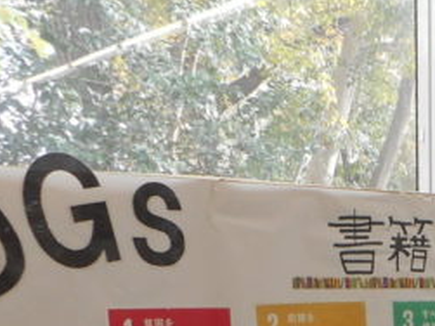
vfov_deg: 13.1
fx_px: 1281
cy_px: 593
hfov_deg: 17.1
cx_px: 688
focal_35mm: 102
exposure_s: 1/30
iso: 80
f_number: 3.7
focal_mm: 4.5
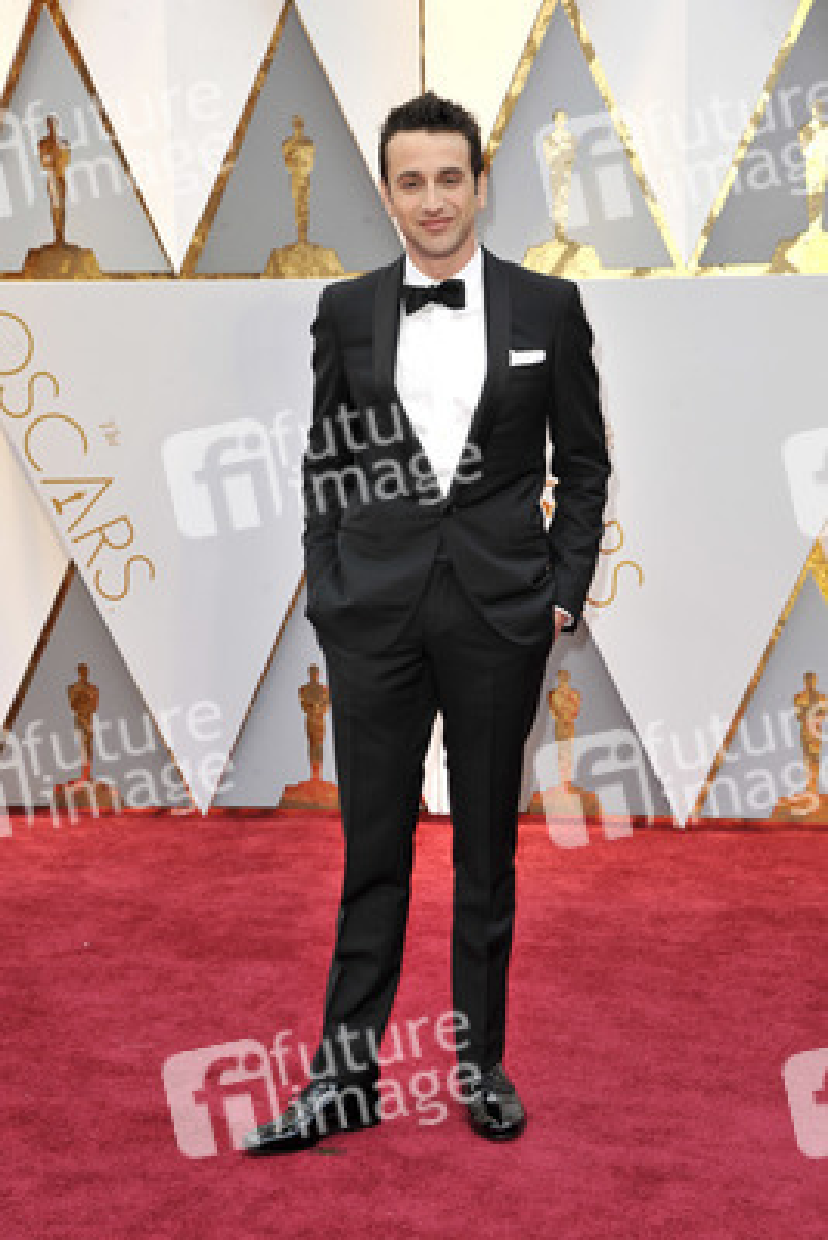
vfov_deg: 23.9
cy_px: 620
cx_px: 414
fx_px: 2930
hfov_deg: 16.1
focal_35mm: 85
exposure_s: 1/250
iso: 1000
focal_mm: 85
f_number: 7.1
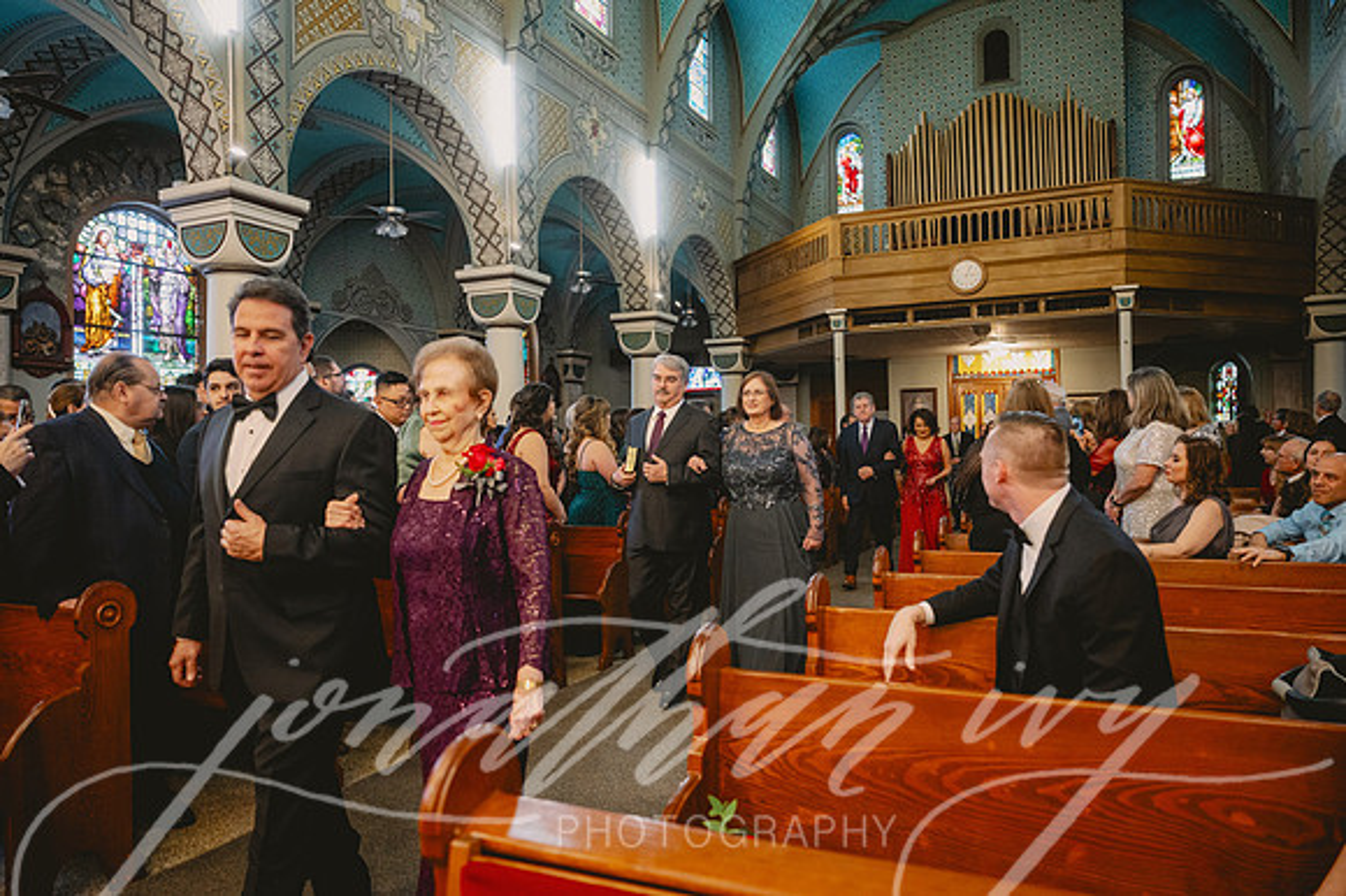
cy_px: 448
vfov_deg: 51.2
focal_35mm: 25
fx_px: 934
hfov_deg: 71.5
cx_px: 673
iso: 2000
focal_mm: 25
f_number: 2.8
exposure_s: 1/250
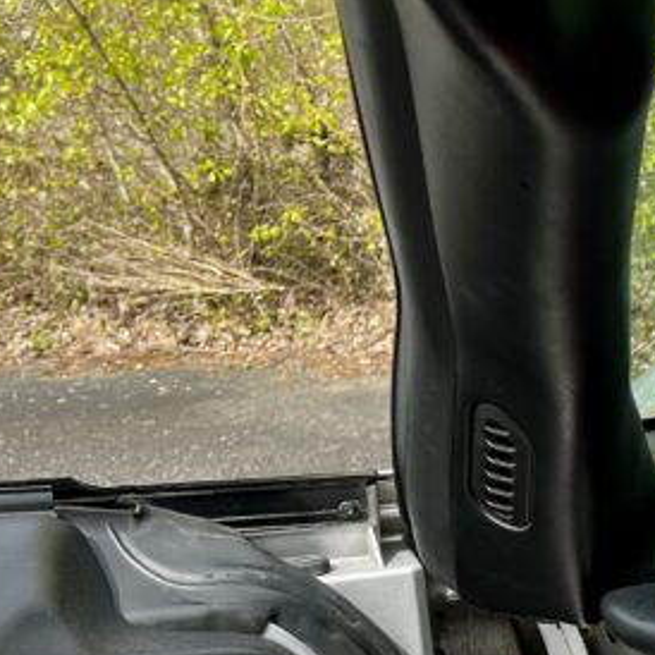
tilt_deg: -22.7
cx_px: 1186
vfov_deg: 19.0
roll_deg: -1.2
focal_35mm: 86
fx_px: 1841
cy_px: 798
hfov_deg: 16.7
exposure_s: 1/991
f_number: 1.5
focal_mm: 5.7
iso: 50
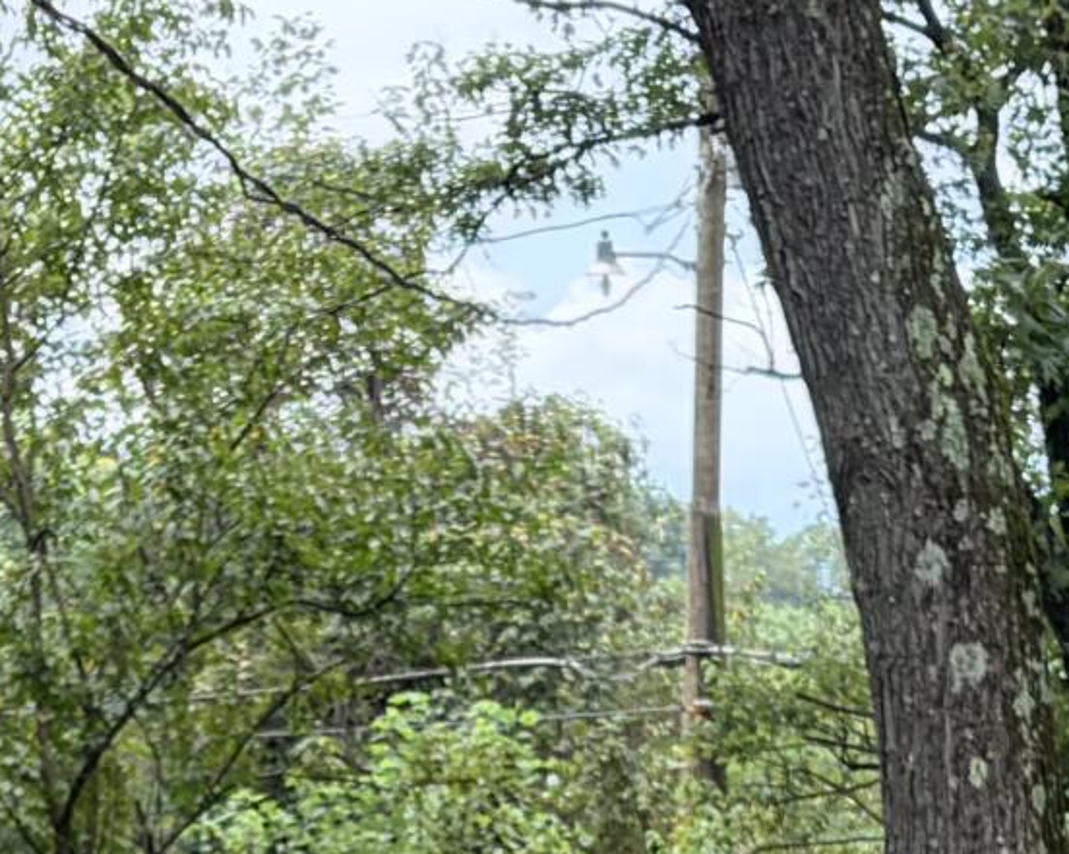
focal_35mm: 138
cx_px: 686
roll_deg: +0.7
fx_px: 4364
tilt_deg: -9.0
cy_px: 1489
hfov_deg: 13.9
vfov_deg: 10.6
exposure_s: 1/427
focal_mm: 5.96
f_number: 1.6
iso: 64
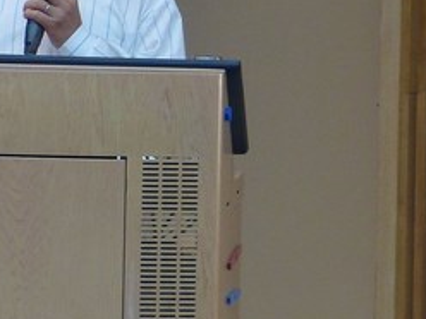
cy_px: 38
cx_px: 27
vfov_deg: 3.3
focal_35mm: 455
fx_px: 5599
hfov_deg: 4.4
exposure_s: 1/80
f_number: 2.8
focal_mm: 28.7
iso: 320
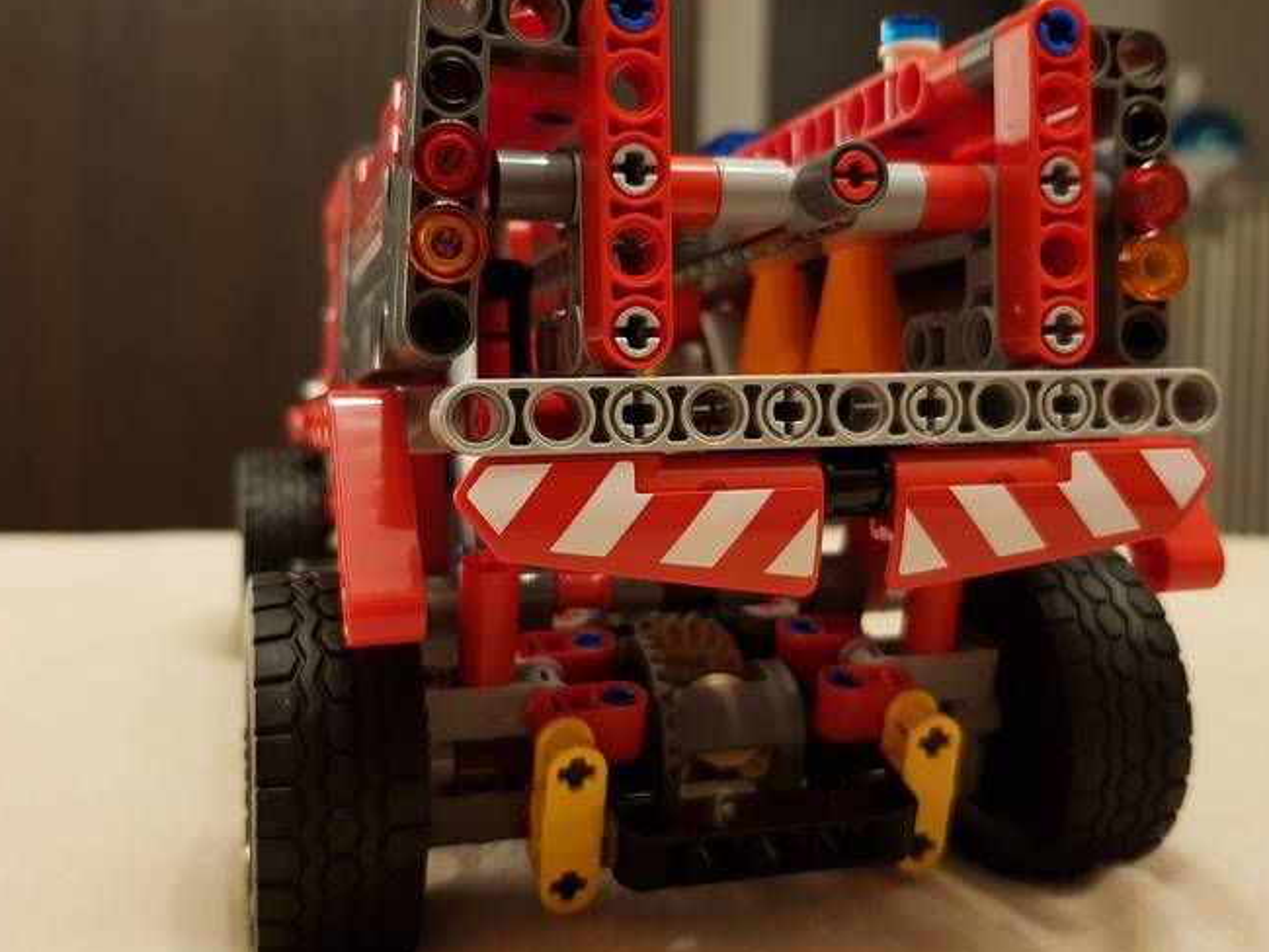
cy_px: 465
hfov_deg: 51.3
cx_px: 670
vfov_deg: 39.7
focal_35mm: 36
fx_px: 1320
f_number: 1.7
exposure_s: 1/10
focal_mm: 4.3
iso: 250
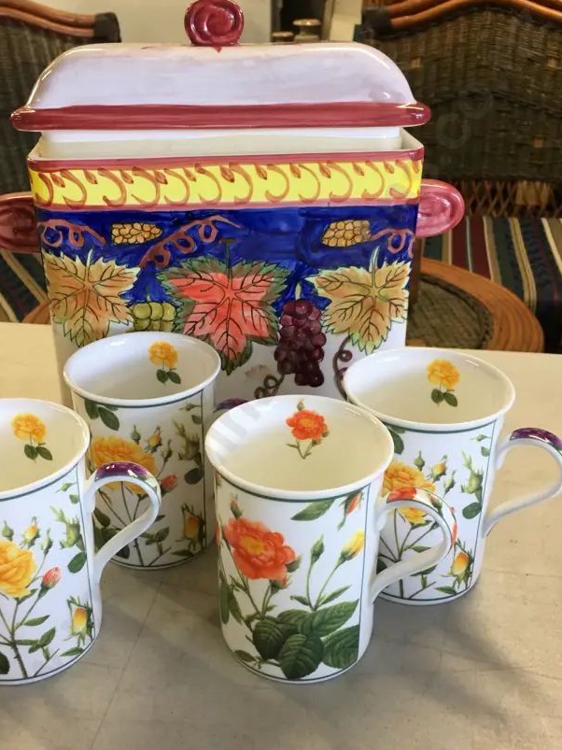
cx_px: 252
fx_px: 801
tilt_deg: -28.7
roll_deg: +0.6
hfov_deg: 38.6
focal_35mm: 37
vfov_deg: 50.1
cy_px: 397
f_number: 2.2
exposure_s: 1/33
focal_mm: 4.15
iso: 50
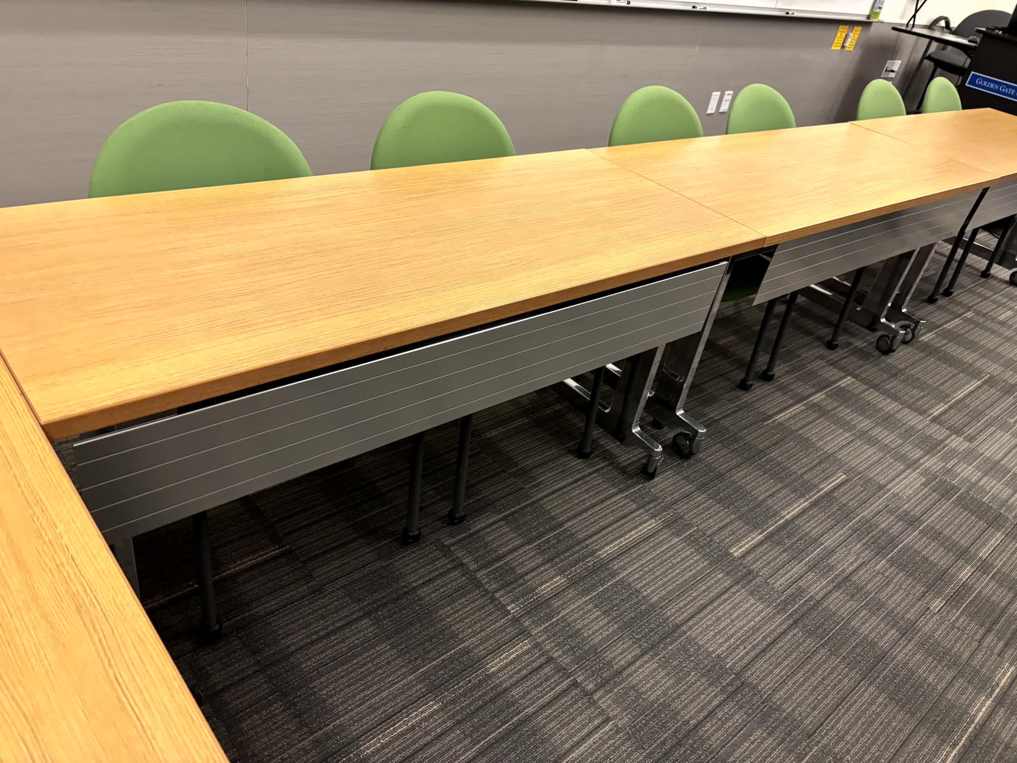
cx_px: 508
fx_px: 764
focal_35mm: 26
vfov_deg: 53.1
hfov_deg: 67.3
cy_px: 382
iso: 500
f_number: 1.6
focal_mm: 5.96
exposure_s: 1/60
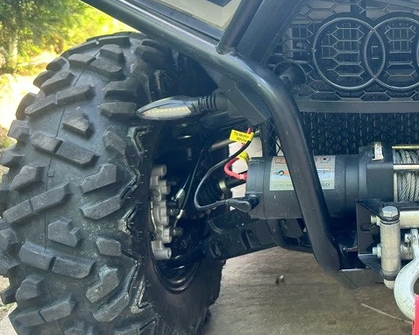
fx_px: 607
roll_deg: -0.5
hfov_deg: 35.6
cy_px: 82
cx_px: 386
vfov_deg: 30.3
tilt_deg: -13.9
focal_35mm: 49
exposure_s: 1/130
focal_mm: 6.86
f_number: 1.78
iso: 64
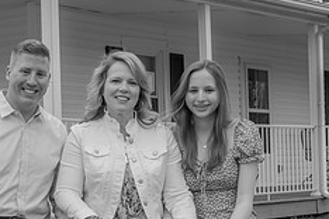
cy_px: 169
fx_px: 987
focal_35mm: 108
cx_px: 59
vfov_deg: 12.6
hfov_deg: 18.7
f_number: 9.5
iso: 200
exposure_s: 1/350
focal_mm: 24
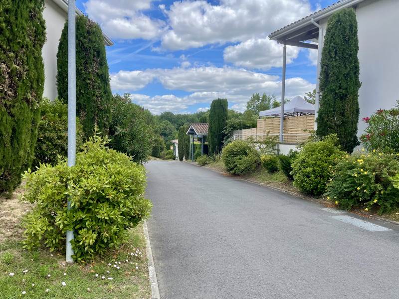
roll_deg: -1.3
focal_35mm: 26
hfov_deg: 67.3
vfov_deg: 53.1
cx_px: 200
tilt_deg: -3.9
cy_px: 150
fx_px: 300
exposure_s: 1/2304
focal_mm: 4.2
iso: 32
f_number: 1.6
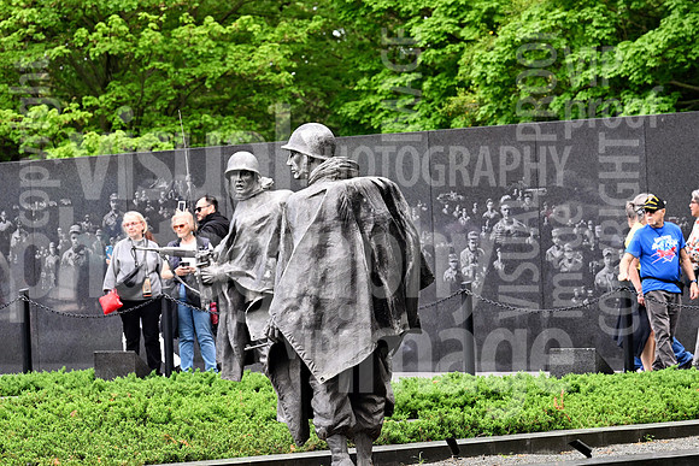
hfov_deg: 7.6
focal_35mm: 270
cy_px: 233
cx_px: 350
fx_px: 5243
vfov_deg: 5.1
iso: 720
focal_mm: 180
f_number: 8
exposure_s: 1/250
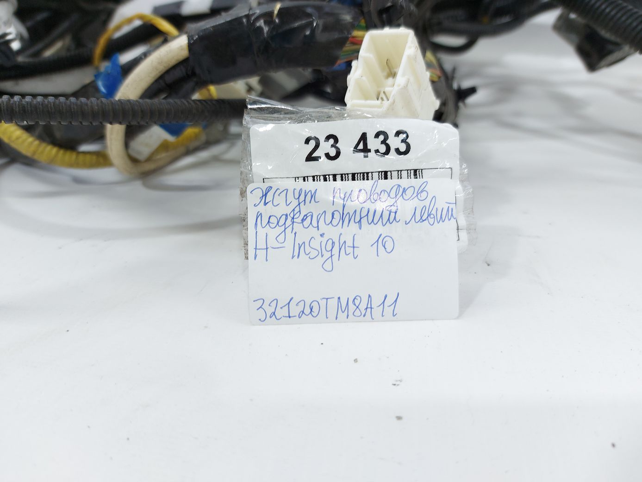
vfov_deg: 56.8
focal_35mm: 24
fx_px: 445
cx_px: 321
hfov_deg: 71.6
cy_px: 241
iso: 50
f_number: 1.8
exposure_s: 1/50
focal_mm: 5.23
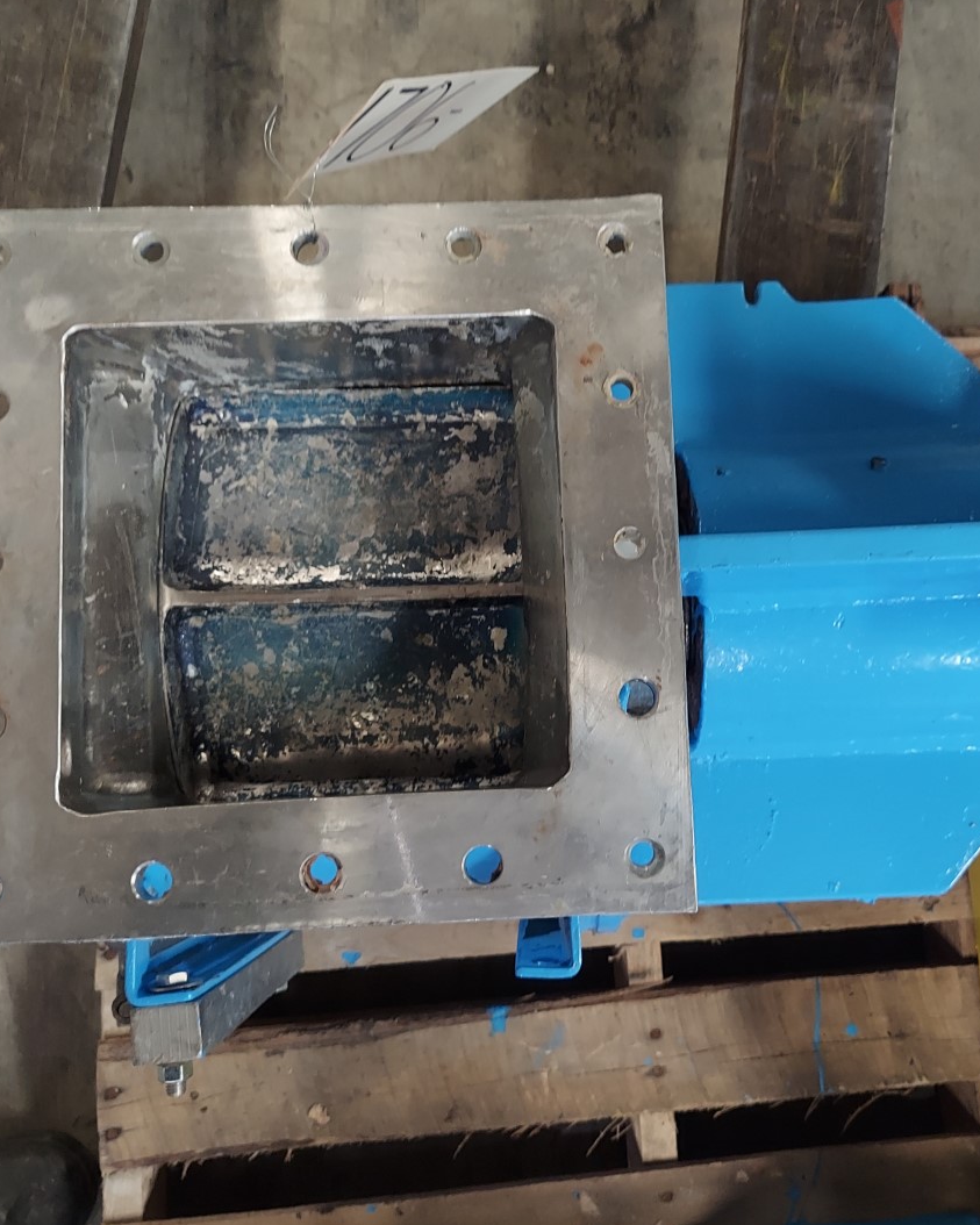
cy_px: 604
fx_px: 1160
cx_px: 587
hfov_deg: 45.5
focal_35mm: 32
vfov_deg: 55.7
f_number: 1.8
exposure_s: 1/25
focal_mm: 5.23
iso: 500
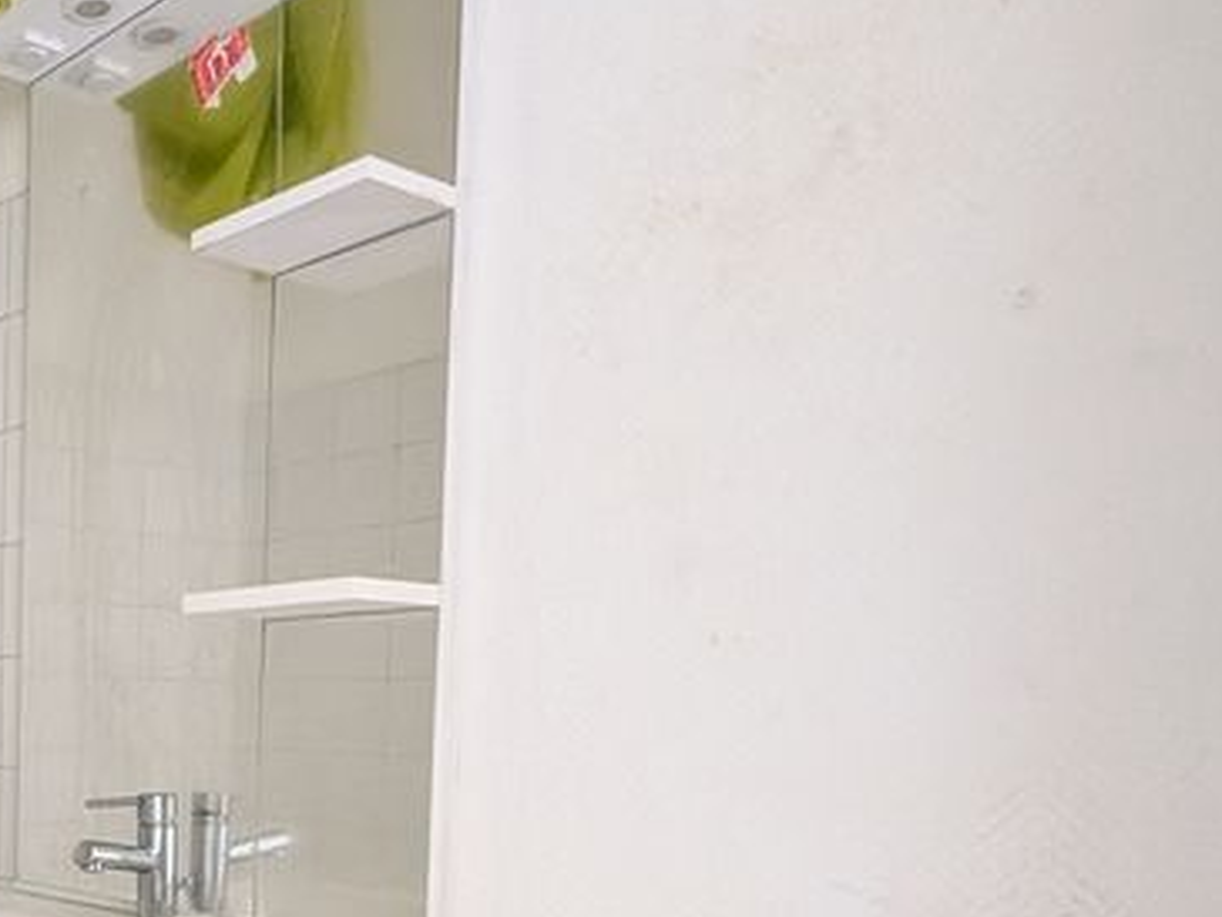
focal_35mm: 33
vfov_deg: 40.3
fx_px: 1165
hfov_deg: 42.5
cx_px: -144
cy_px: 794
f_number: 1.7
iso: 2431
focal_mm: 2.02
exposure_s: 1/30
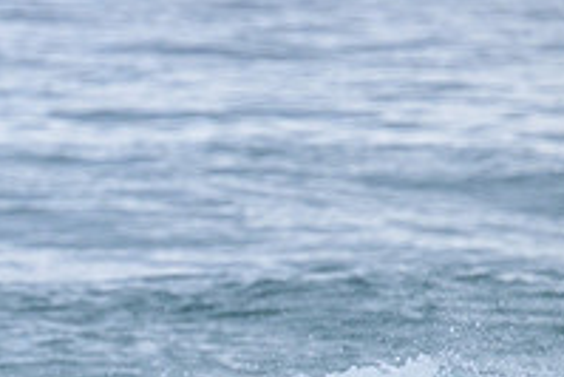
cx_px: -139
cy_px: 475
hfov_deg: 1.2
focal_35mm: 1727
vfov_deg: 0.8
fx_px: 27075
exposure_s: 1/2000
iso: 1100
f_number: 11
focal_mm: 580
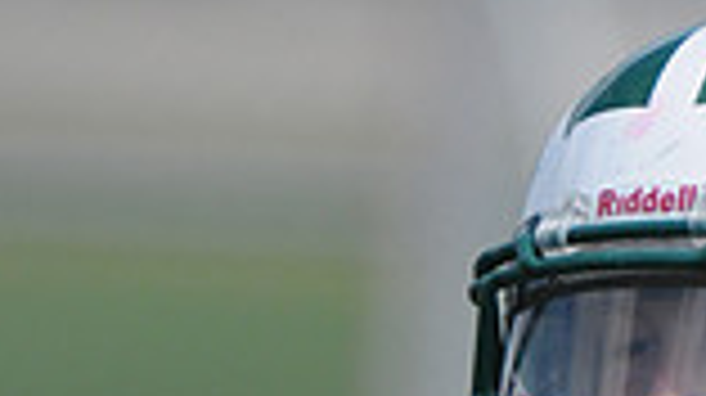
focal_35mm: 2319
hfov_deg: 0.9
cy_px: 972
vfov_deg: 0.5
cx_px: 501
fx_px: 43375
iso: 500
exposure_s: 1/3200
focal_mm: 400
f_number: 4
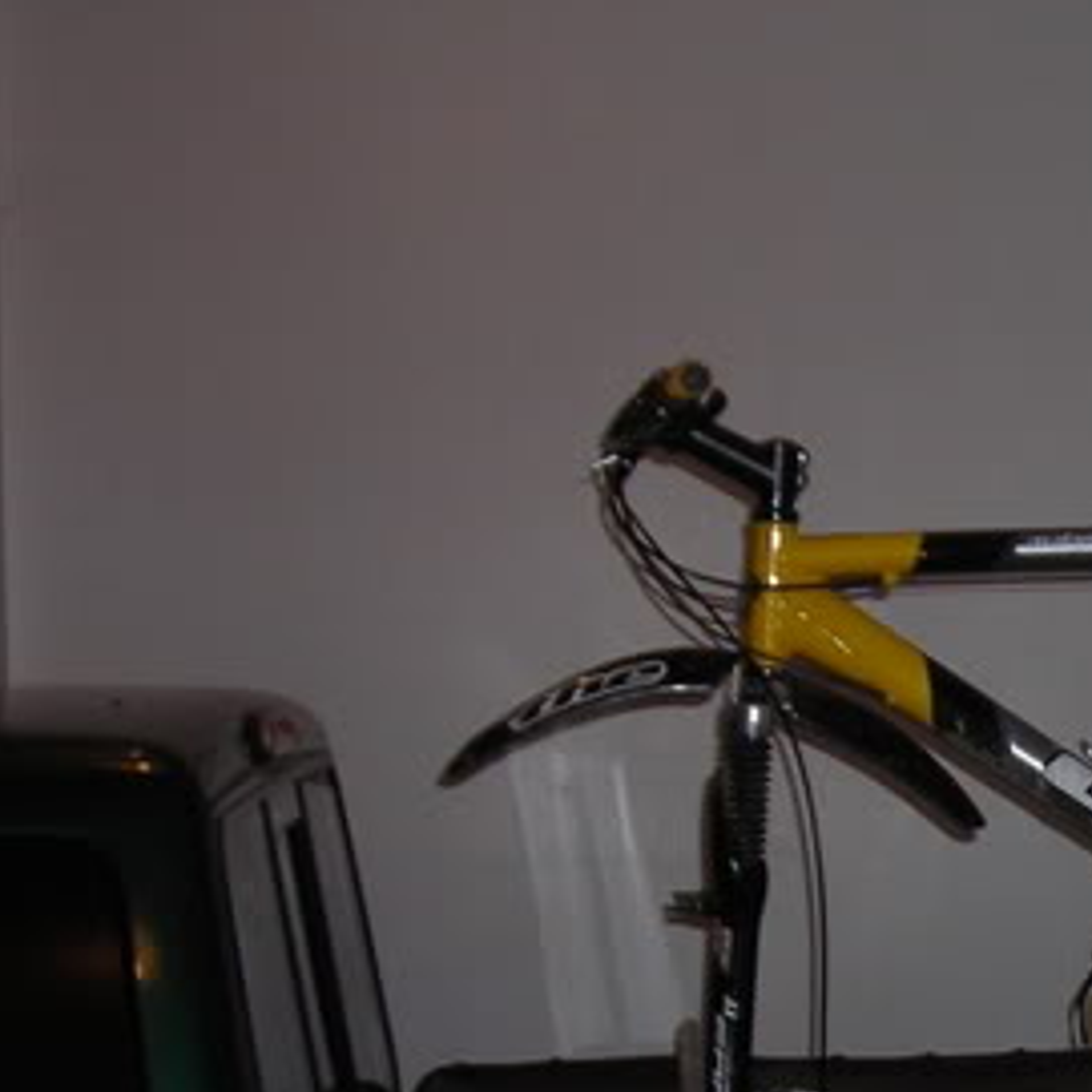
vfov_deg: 17.3
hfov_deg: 16.9
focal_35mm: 99
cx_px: 1281
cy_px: 963
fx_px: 3533
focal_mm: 6.3
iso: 70
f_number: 3.2
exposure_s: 1/60.1
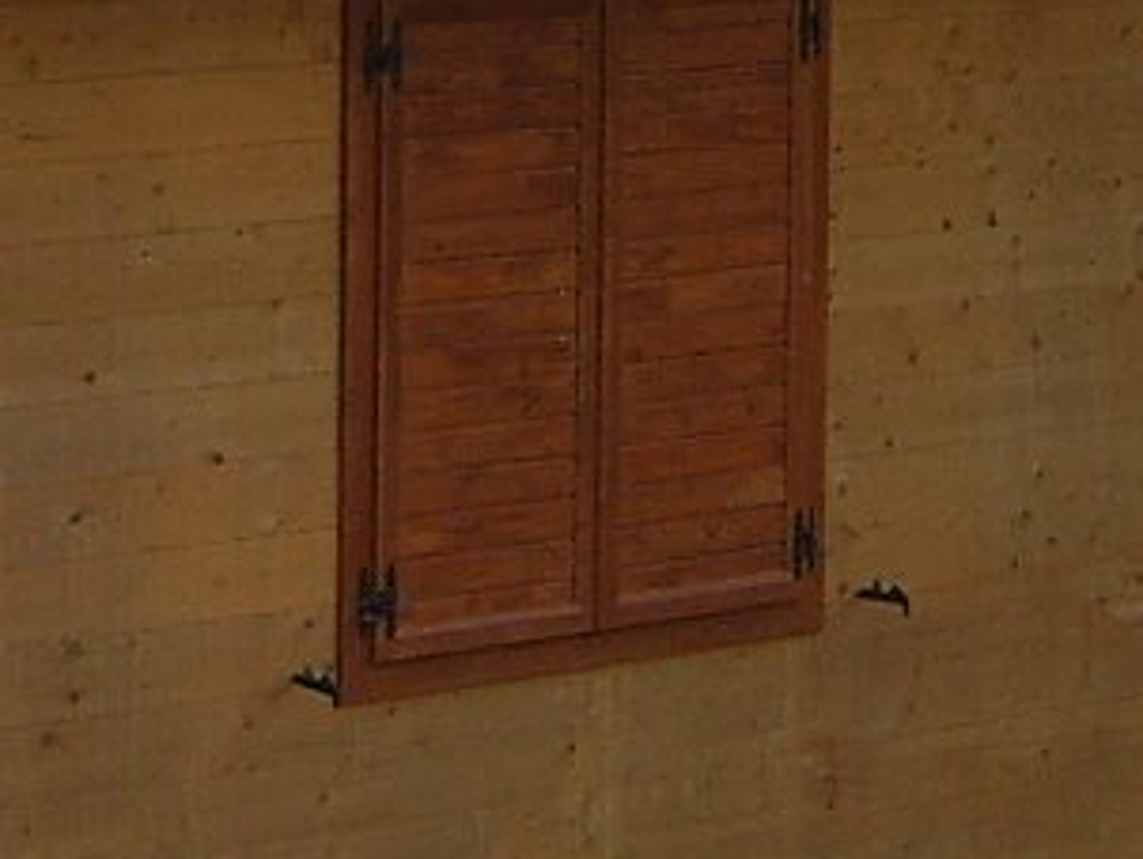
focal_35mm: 201
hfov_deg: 9.7
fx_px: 6642
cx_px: -61
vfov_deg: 7.2
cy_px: -613
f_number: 6.4
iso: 50
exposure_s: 1/200
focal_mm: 7.8
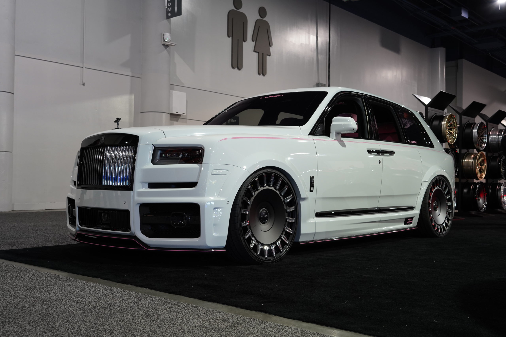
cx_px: 253
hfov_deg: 48.5
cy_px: 168
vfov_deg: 33.4
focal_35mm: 40
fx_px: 562
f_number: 5.6
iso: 1250
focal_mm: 40
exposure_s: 1/20
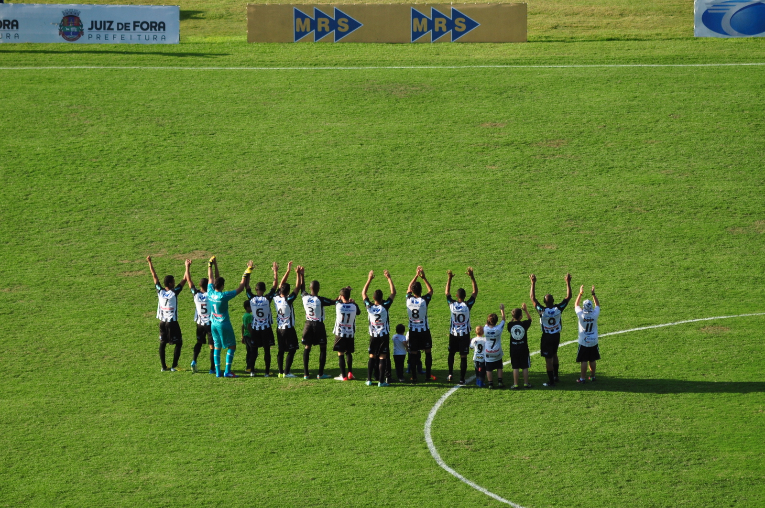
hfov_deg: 9.5
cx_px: 382
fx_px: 4617
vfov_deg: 6.3
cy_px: 254
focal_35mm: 218
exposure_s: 1/1000
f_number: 5.3
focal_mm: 145
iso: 400
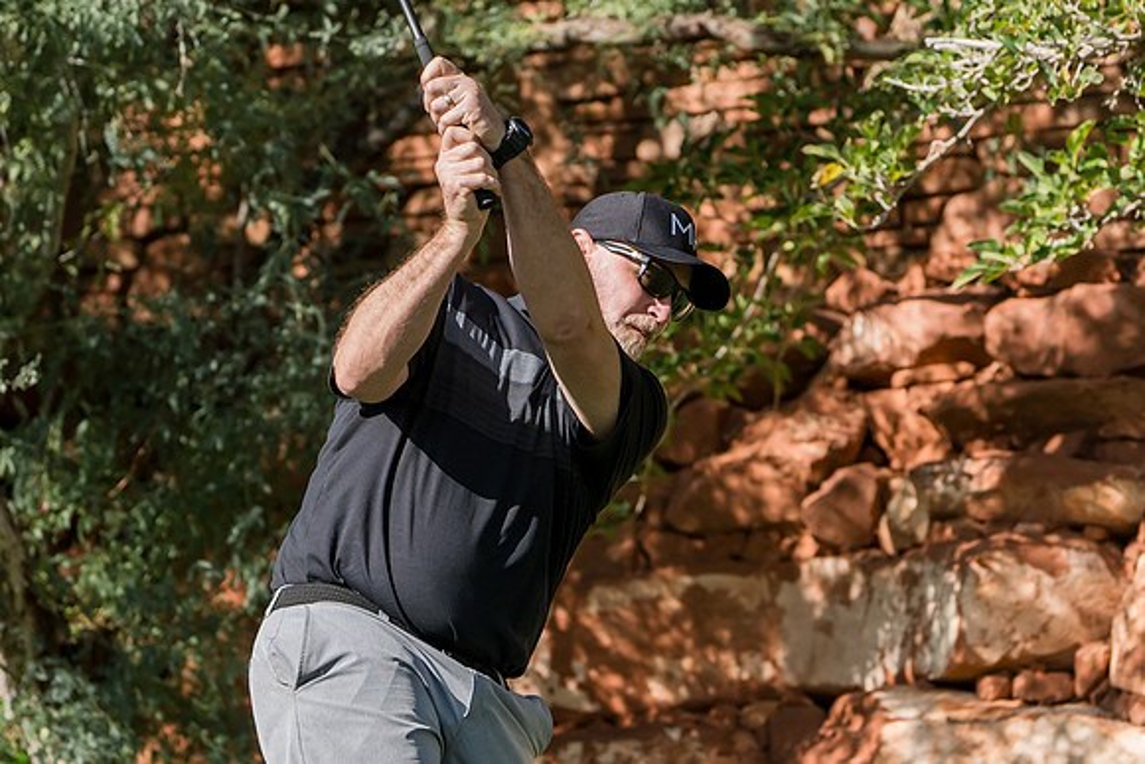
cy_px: 565
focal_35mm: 180
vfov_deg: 7.6
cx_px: 747
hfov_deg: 11.4
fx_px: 5741
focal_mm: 82
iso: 320
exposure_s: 1/5000
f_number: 2.8
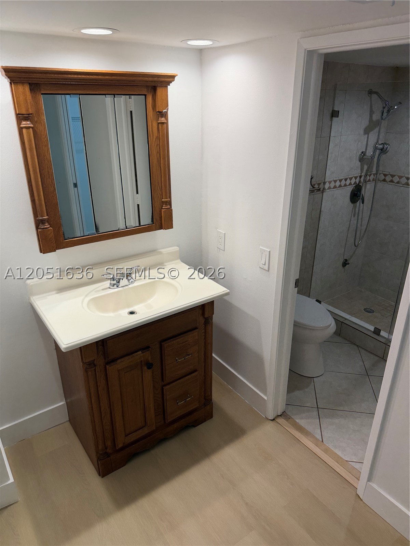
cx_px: 205
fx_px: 379
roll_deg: -0.4
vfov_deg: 71.6
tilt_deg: -24.8
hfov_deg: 56.8
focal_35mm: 24
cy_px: 273
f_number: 1.78
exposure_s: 1/120
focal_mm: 6.76
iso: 64
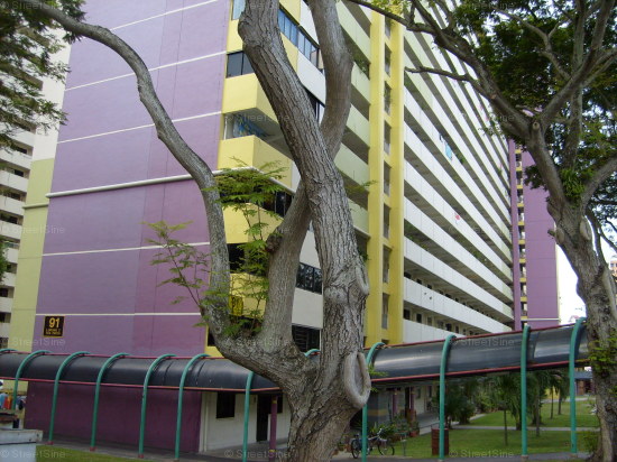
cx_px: 308
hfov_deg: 52.6
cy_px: 231
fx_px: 624
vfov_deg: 40.7
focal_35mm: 35
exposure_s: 1/60
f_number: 7.1
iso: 80
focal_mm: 5.8
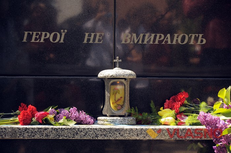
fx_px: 1009
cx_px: 116
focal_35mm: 158
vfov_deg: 8.7
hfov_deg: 13.1
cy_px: 76
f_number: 5.6
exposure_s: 1/125
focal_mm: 105
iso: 200
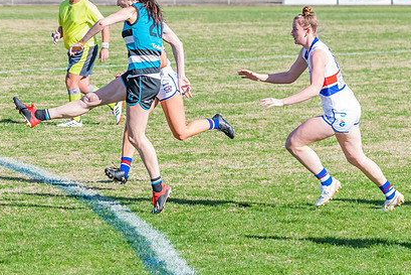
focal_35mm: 300
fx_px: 3426
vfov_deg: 4.6
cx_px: 109
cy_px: 114
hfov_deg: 6.9
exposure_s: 1/1600
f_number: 8
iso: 800
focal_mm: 150
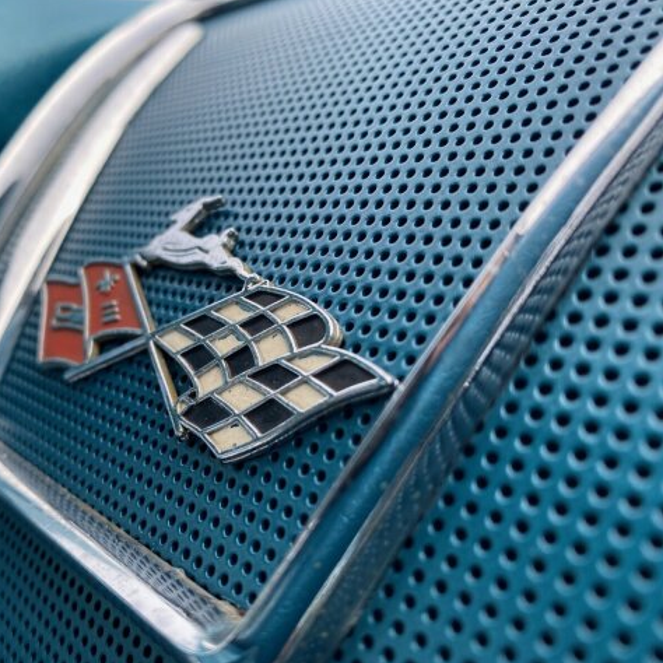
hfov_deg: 51.5
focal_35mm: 31
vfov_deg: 52.5
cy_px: 330
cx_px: 217
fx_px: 672
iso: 32
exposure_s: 1/449
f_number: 1.8
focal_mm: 4.25
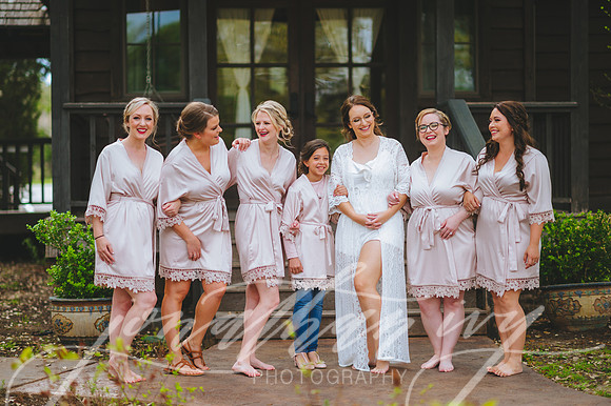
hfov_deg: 23.9
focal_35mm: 85
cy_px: 203
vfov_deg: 16.1
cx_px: 306
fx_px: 1442
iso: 50
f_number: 1.8
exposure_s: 1/500
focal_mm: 85
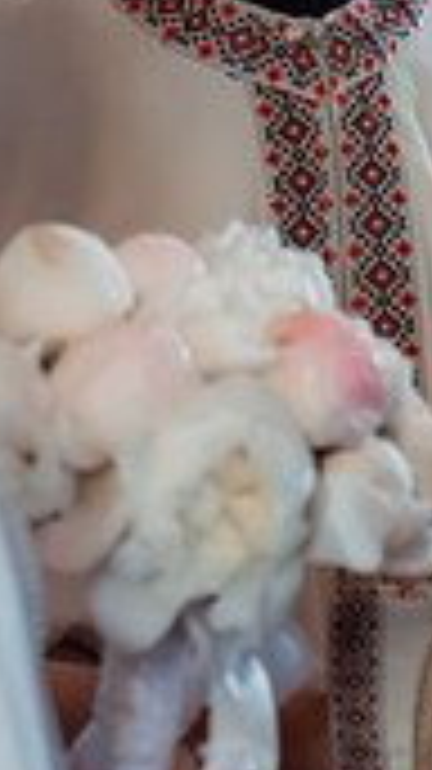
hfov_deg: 10.6
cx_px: 540
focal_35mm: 112
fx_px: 2284
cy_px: 119
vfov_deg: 18.9
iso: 1600
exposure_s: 1/160
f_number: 2.8
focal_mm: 30
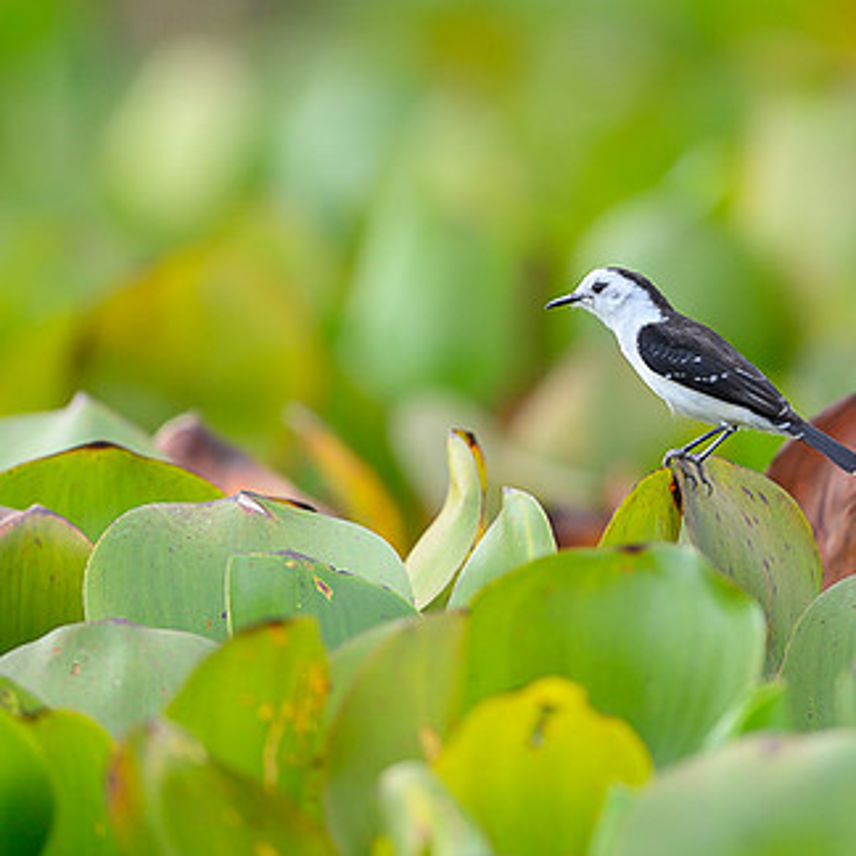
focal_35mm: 818
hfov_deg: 2.1
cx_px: 591
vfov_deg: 2.1
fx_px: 22885
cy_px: 310
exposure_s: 1/2000
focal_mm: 500
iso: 640
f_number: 4
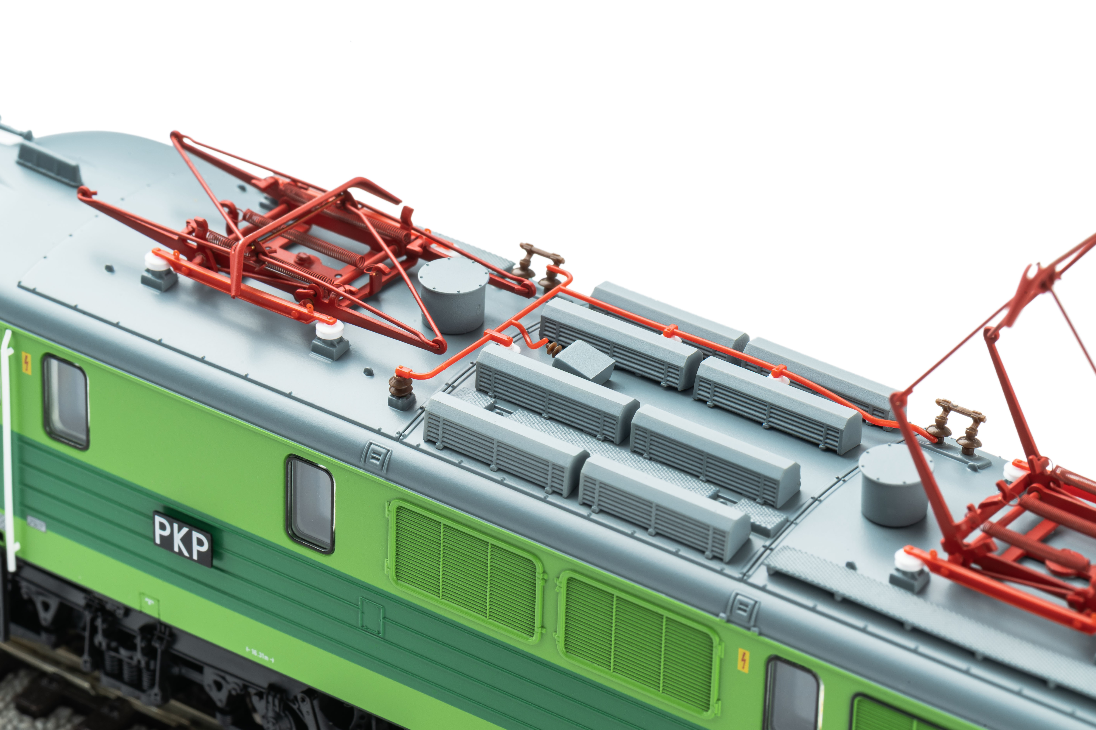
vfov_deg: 13.0
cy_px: 365
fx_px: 3196
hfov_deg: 19.5
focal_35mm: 105
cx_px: 548
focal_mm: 105
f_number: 22
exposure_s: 1/8
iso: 100
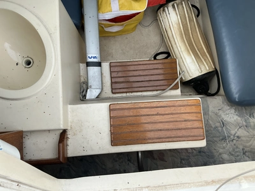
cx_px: 128
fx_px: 206
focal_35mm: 28
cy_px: 96
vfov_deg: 49.7
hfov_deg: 63.4
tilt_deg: -77.8
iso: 25
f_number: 1.8
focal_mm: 3
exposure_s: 1/367
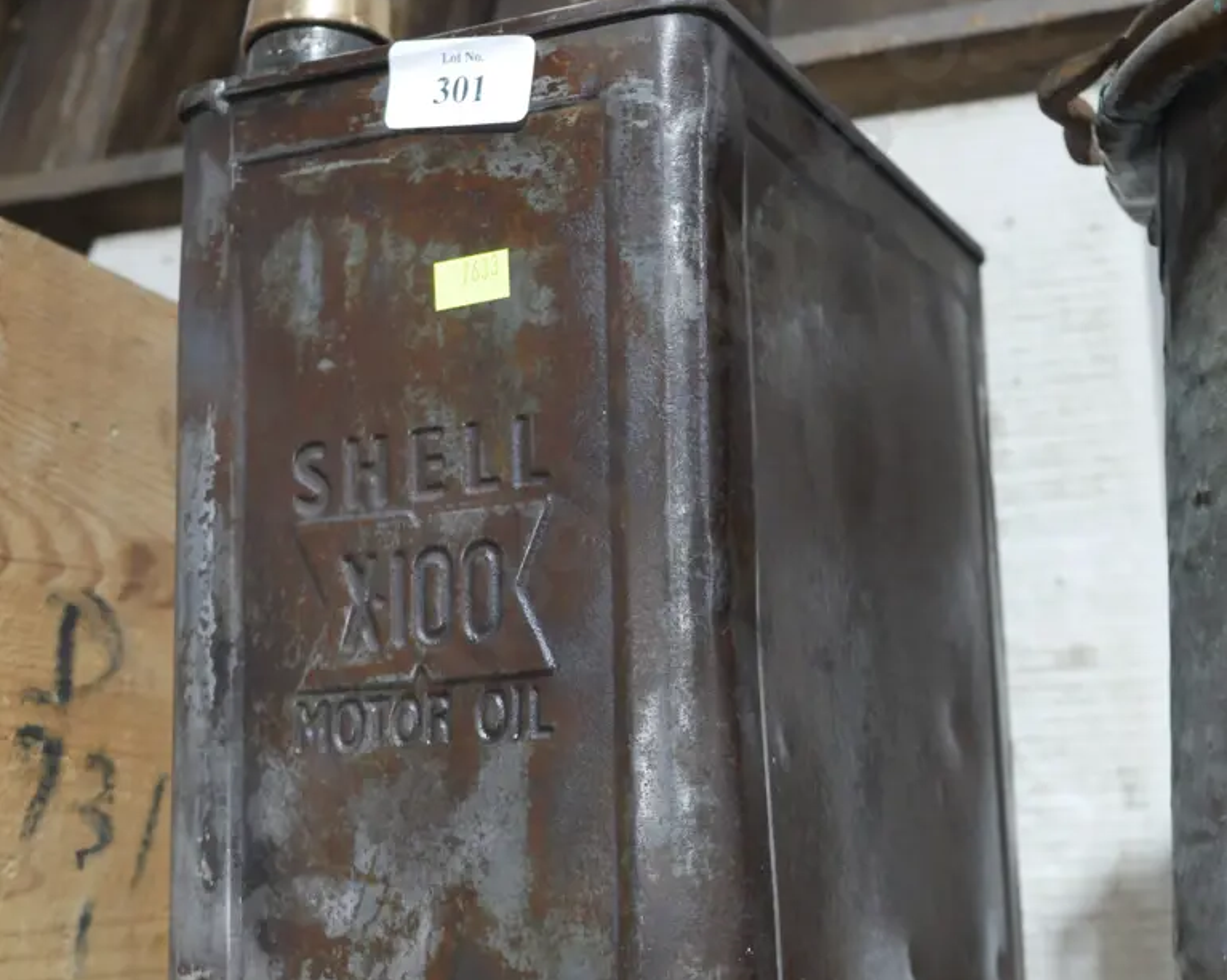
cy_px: 452
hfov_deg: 31.5
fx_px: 2178
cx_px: 614
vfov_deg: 25.4
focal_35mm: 60
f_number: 5.1
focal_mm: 23
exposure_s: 1/60
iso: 2000
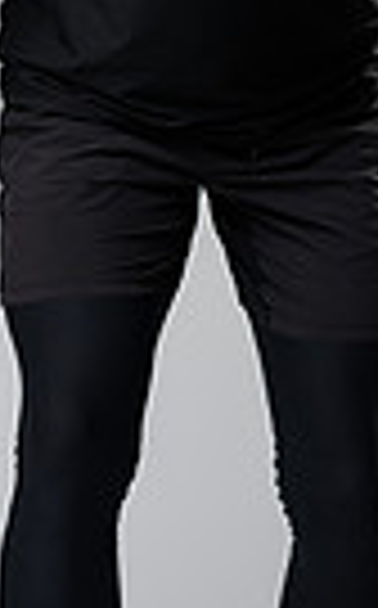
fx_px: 4779
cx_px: 230
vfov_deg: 7.3
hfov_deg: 4.5
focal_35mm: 289
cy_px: 41
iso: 200
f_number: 3.2
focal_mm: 85
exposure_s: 1/160
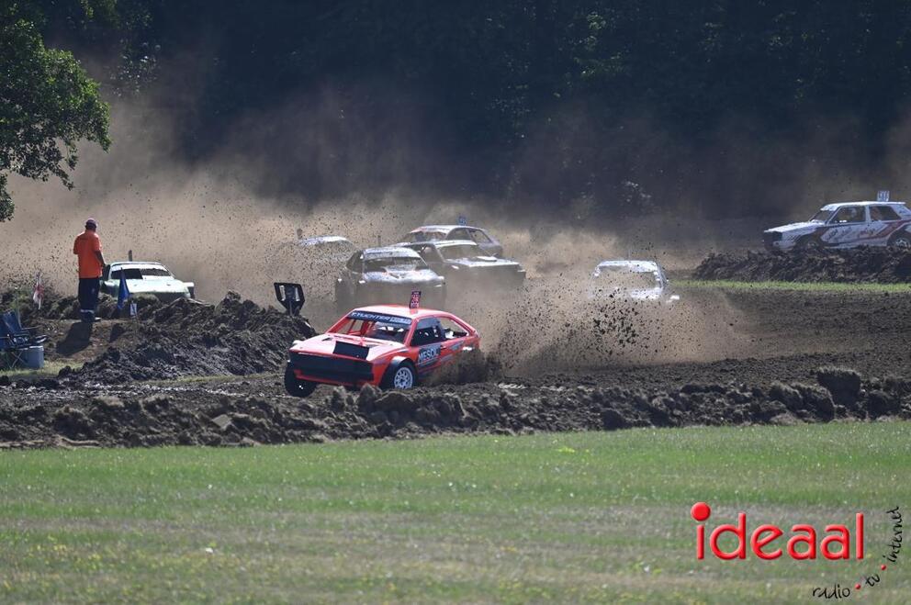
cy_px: 302
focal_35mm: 400
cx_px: 456
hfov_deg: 5.2
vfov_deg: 3.4
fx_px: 10110
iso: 320
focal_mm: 400
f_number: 5.6
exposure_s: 1/1250
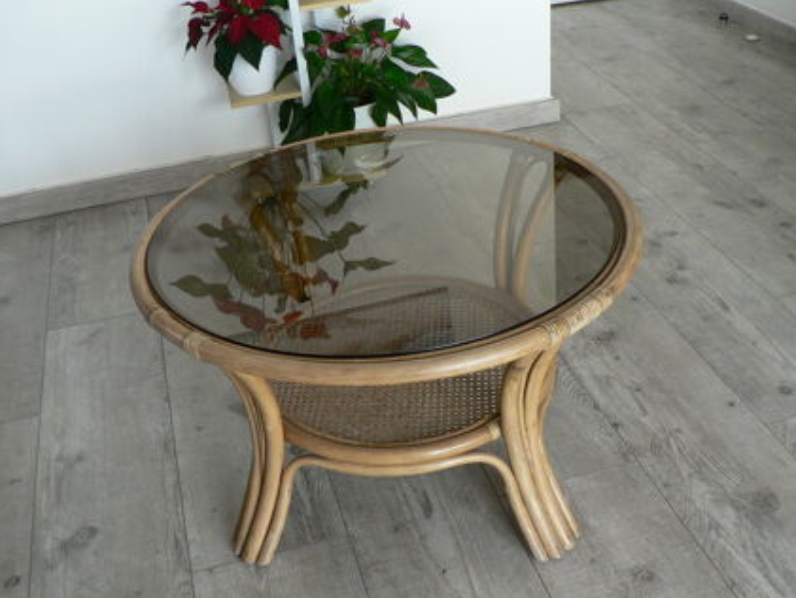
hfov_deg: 45.7
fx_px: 943
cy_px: 295
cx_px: 422
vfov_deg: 35.2
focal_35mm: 41
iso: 200
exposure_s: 1/30
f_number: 2.8
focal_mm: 6
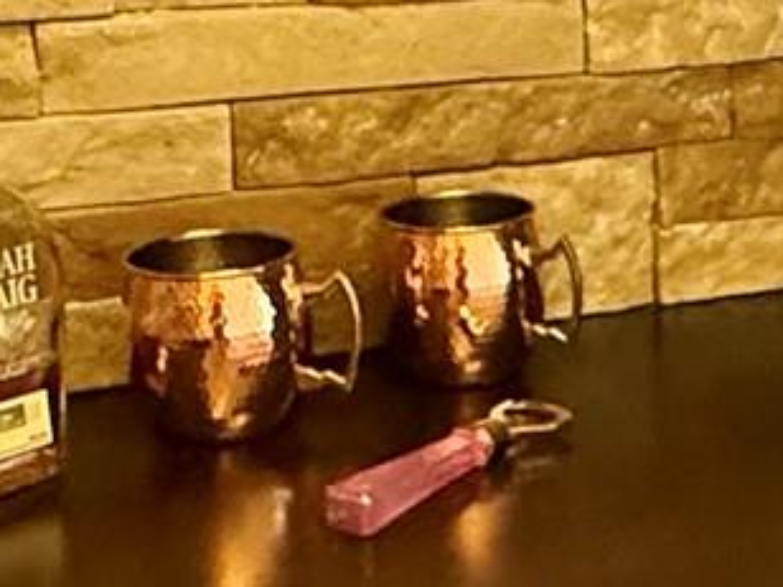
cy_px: 201
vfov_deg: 15.9
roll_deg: -1.8
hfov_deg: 19.1
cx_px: 1091
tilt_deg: -13.8
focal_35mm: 93
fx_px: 2104
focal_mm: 2.22
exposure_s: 1/60
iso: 640
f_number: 2.2
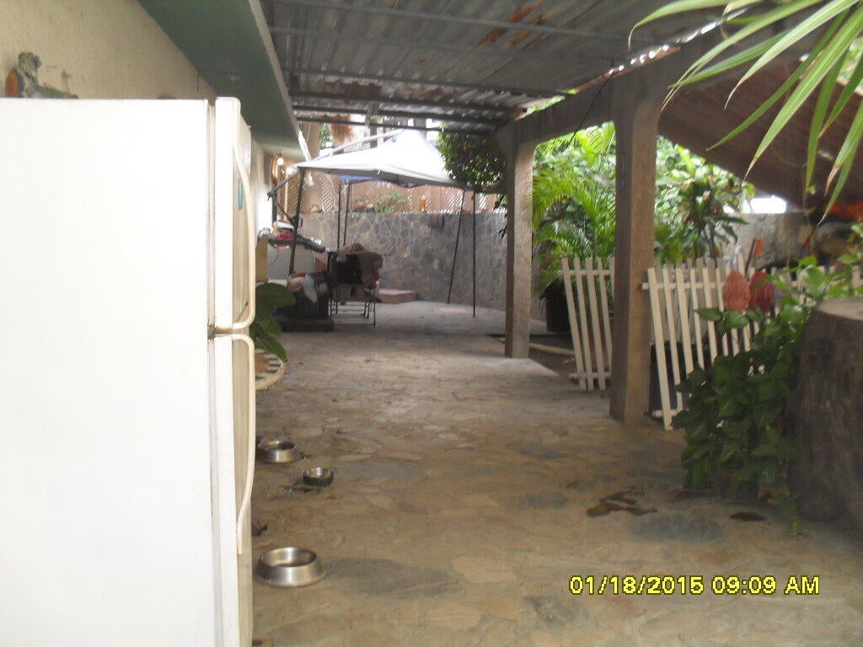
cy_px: 324
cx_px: 432
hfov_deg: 52.6
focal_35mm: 35
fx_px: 873
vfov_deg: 40.7
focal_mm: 6.3
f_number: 3.2
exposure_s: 1/45
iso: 160
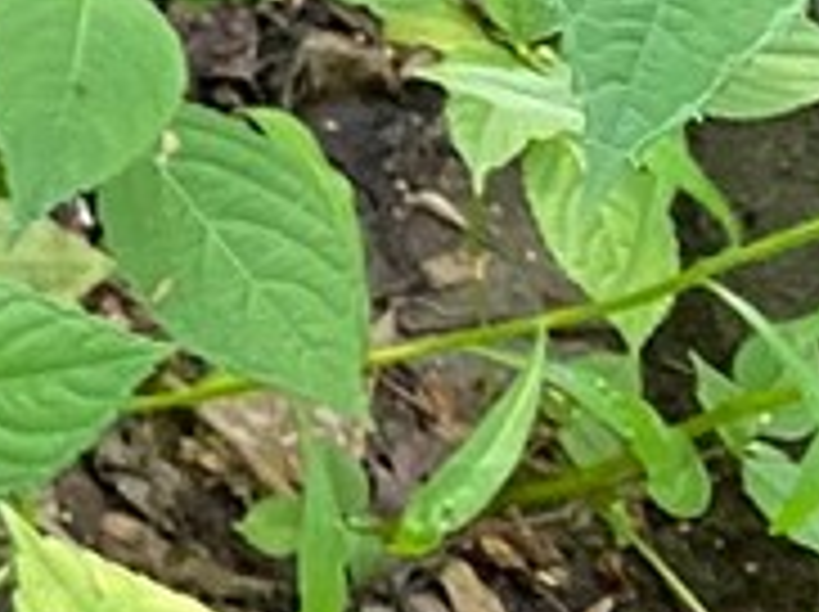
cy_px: -562
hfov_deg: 7.5
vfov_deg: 7.0
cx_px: -2223
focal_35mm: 206
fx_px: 4867
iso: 200
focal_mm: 4.25
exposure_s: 1/60
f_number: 1.8
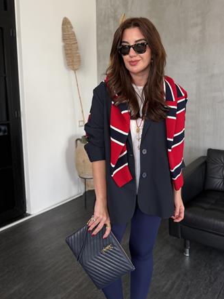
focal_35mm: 29
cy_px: 126
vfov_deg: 61.3
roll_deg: -0.3
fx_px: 250
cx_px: 131
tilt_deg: -8.0
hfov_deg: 48.0
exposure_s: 1/108
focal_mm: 6.76
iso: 200
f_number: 1.78
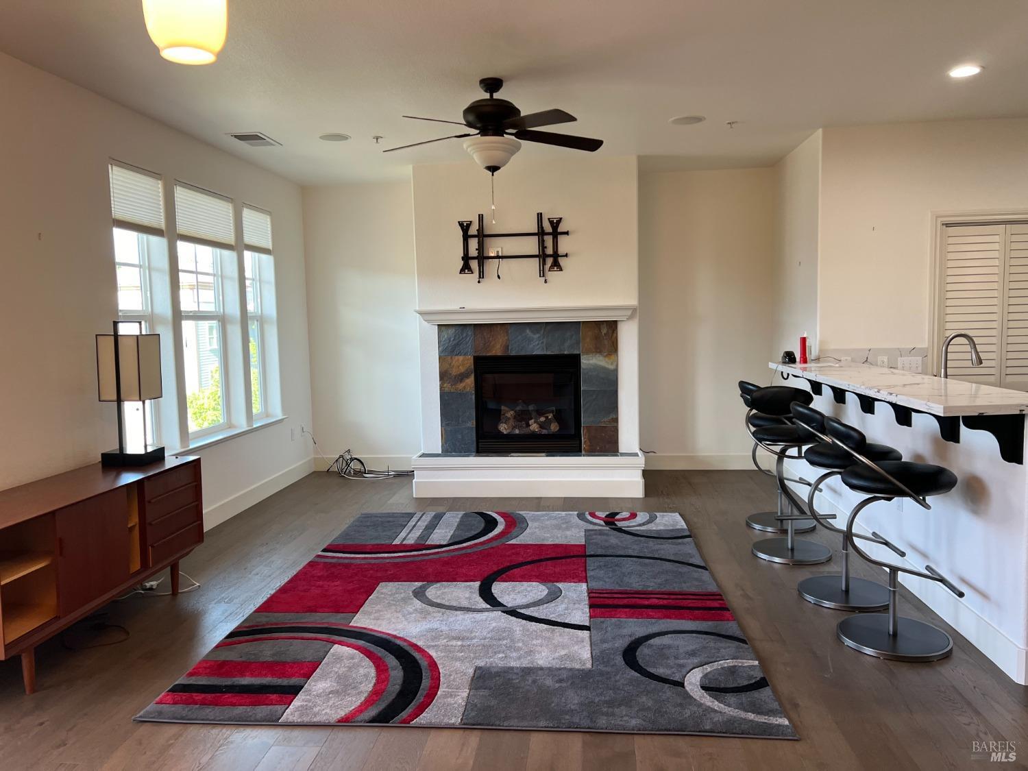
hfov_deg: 67.3
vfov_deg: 53.1
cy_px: 386
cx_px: 514
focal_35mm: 26
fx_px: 772
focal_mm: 5.7
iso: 100
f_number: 1.5
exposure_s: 1/120
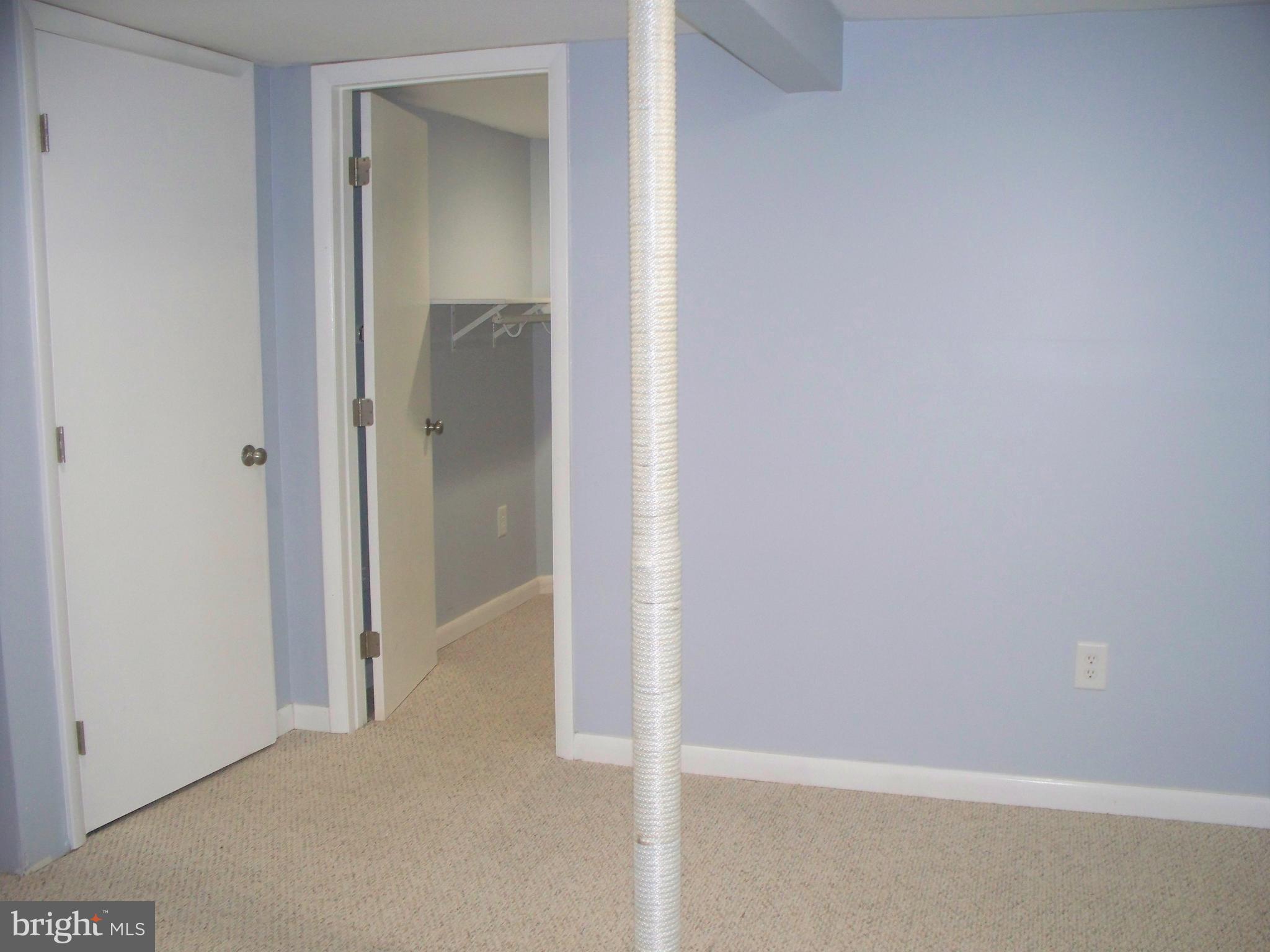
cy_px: 476
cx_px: 635
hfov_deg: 51.4
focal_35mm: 36
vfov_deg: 39.7
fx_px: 1321
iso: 200
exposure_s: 1/30
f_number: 2.8
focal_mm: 7.54
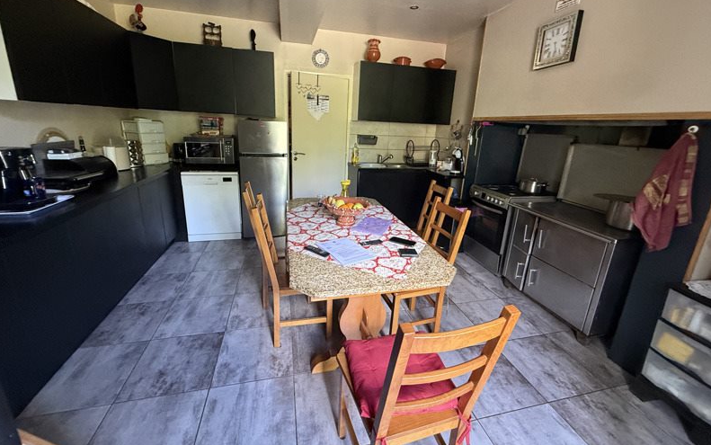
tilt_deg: -15.7
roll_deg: -2.1
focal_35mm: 15
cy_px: 200
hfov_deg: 101.4
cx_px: 354
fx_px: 291
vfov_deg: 74.6
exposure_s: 1/59
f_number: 2.2
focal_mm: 2.22
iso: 500
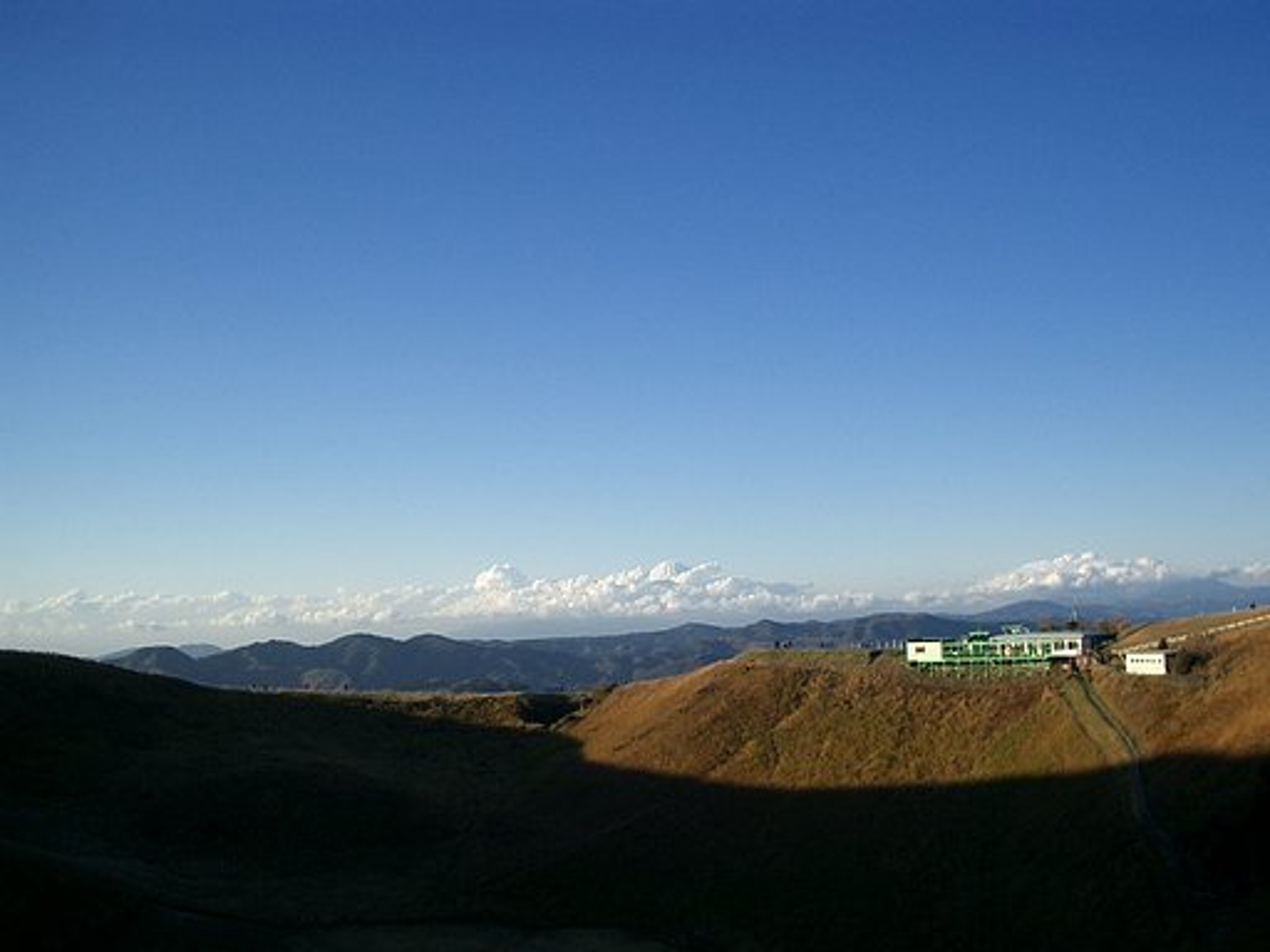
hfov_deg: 52.6
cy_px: 476
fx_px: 1284
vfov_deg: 40.7
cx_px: 635
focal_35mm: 35
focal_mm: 5.8
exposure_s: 1/320
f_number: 4.3
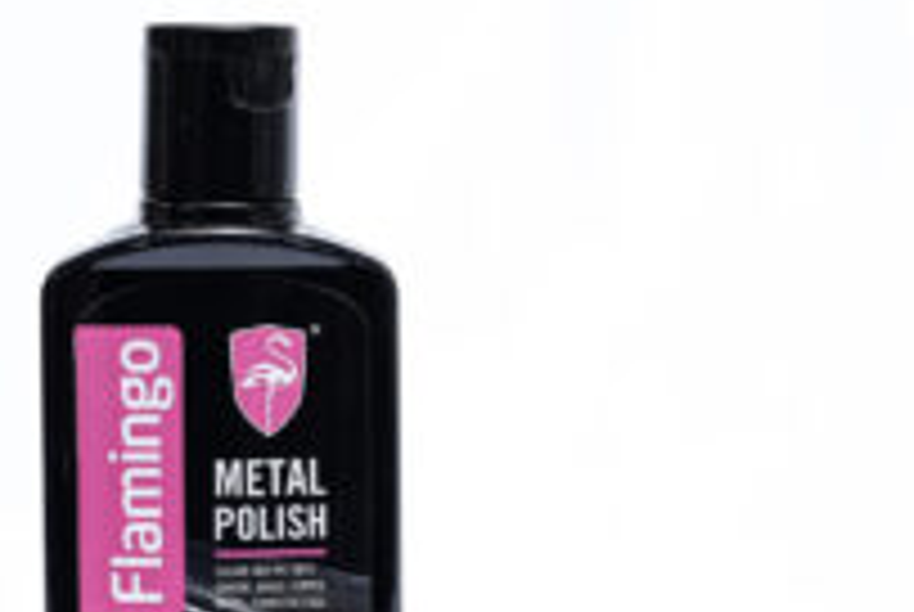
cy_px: 358
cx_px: 279
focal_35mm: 148
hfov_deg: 13.8
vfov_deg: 9.3
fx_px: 3763
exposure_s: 1/250
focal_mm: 70
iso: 3200
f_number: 8
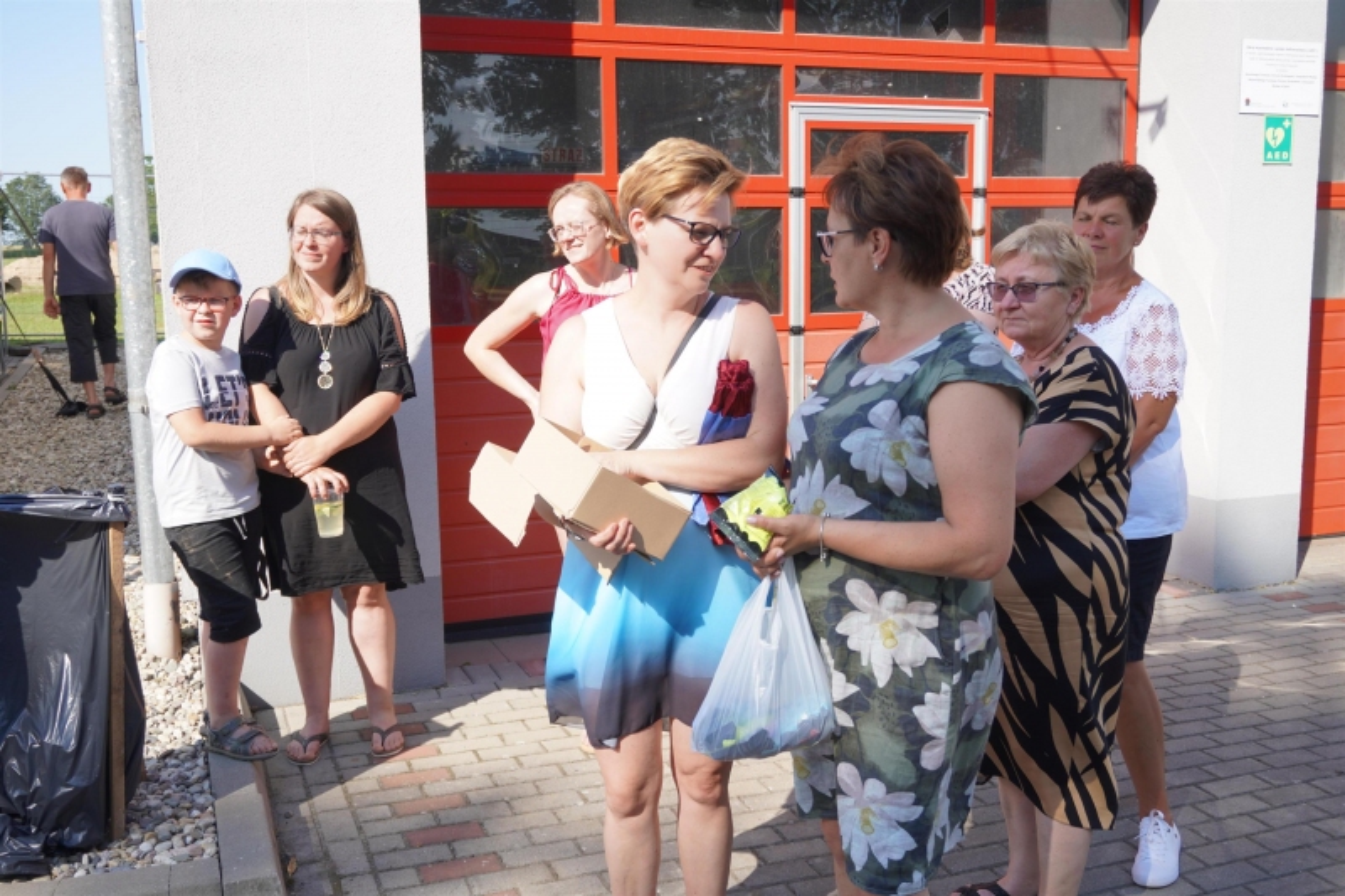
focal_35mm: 36
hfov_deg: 53.1
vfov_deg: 36.9
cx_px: 672
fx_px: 1345
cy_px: 448
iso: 100
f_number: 4.5
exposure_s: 1/320
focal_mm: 24
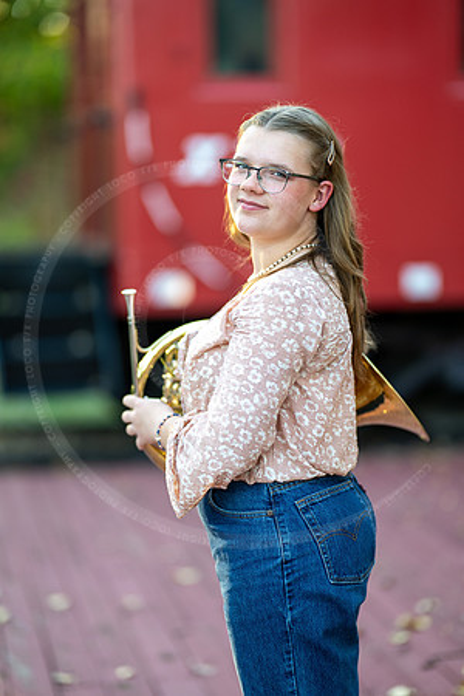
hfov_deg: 16.1
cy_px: 348
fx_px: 1643
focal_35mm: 85
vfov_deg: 23.9
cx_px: 232
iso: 160
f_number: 1.2
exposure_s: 1/500
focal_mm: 85
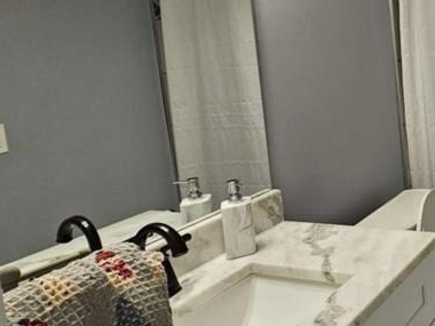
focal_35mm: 35
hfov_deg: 41.1
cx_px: 488
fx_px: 440
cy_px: 77
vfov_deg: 39.5
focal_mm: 2.2
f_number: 2.2
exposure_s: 1/60
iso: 80
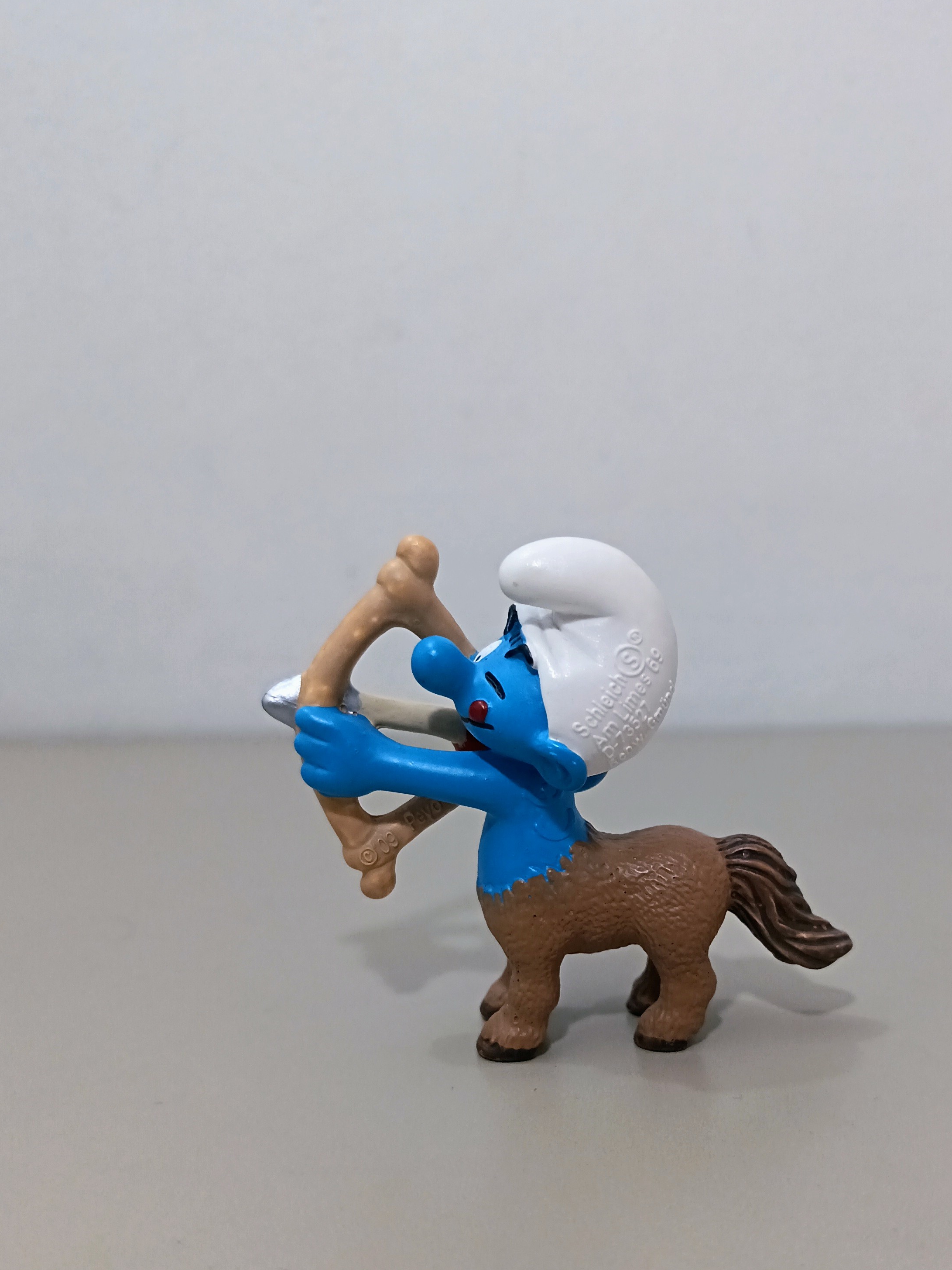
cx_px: 575
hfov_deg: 42.7
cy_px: 840
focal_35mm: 33
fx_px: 1210
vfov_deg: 54.3
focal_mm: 5.25
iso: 1600
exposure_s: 1/33.3
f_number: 1.75
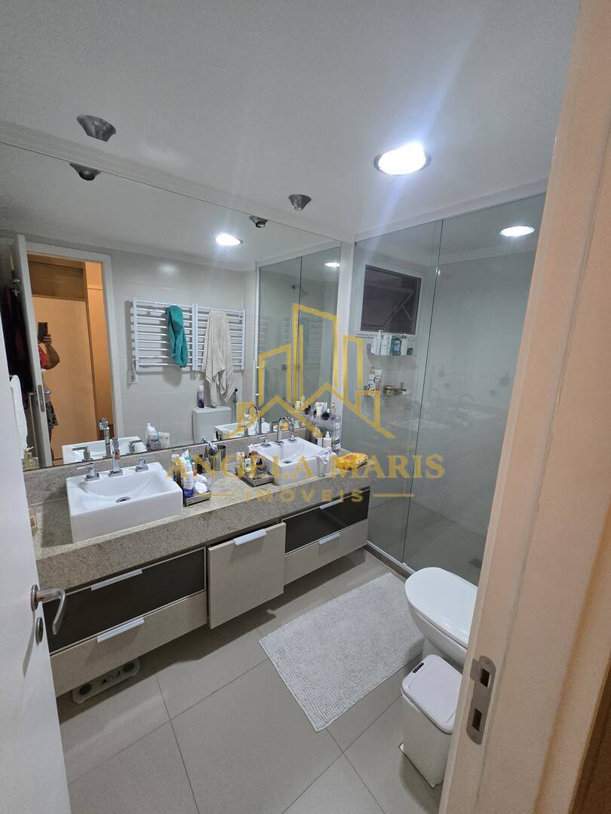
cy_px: 407
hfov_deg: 89.9
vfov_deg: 106.2
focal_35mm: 13
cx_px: 306
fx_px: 306
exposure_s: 1/60
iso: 800
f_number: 2.2
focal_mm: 2.2
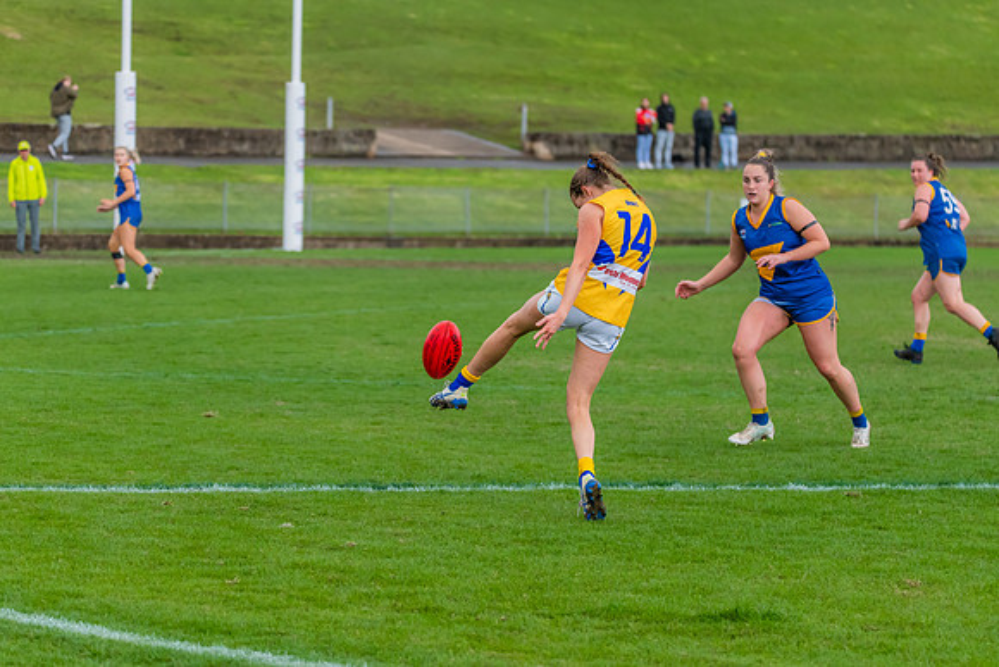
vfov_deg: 8.8
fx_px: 4340
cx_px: 487
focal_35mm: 156
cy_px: 342
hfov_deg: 13.1
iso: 1400
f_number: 5
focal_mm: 150
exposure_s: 1/1600
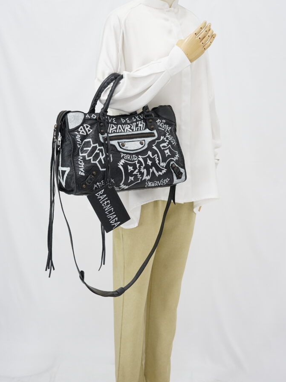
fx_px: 606
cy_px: 178
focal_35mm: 55
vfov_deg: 34.9
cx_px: 142
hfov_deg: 26.6
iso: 640
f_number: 6.3
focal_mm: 50
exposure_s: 1/10
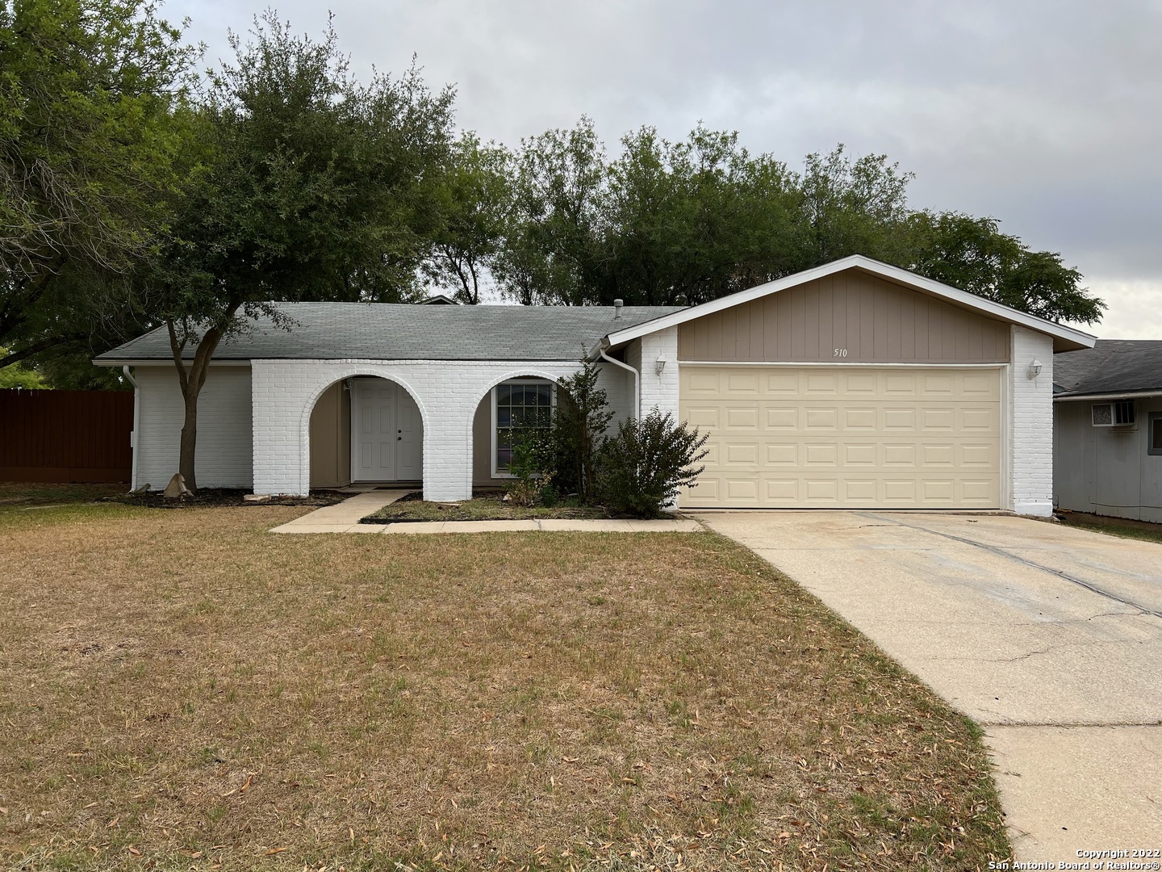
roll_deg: +0.3
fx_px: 873
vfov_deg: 53.1
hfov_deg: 67.3
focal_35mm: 26
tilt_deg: -0.1
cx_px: 581
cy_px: 436
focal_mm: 5.7
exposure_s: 1/902
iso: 50
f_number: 1.5
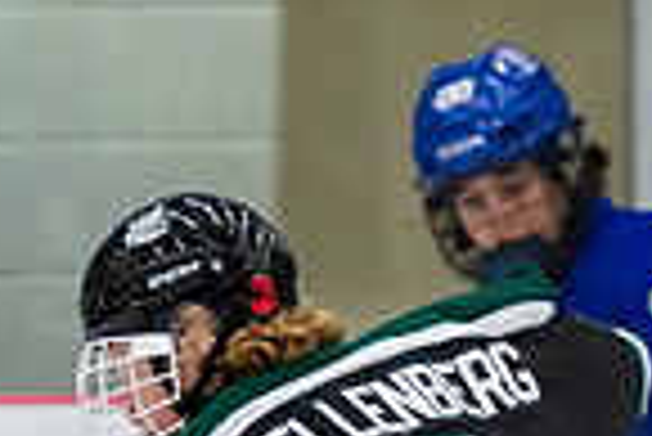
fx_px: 20250
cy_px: 583
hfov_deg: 1.8
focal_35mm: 1117
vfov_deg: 1.2
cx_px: 365
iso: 2000
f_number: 3.2
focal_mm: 150
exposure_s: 1/640
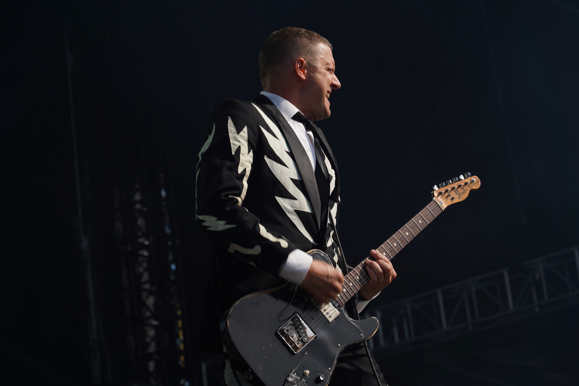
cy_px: 193
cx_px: 290
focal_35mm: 105
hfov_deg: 19.5
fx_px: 1689
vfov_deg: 13.0
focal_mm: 105
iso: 100
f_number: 7.1
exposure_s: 1/400
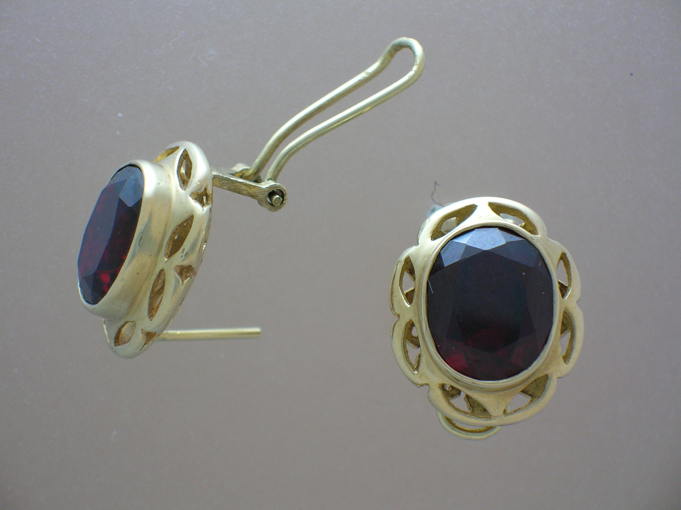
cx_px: 340
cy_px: 255
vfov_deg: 14.5
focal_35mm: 102
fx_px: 2005
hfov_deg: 19.3
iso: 66
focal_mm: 17.1
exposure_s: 1/3.6
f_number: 4.9
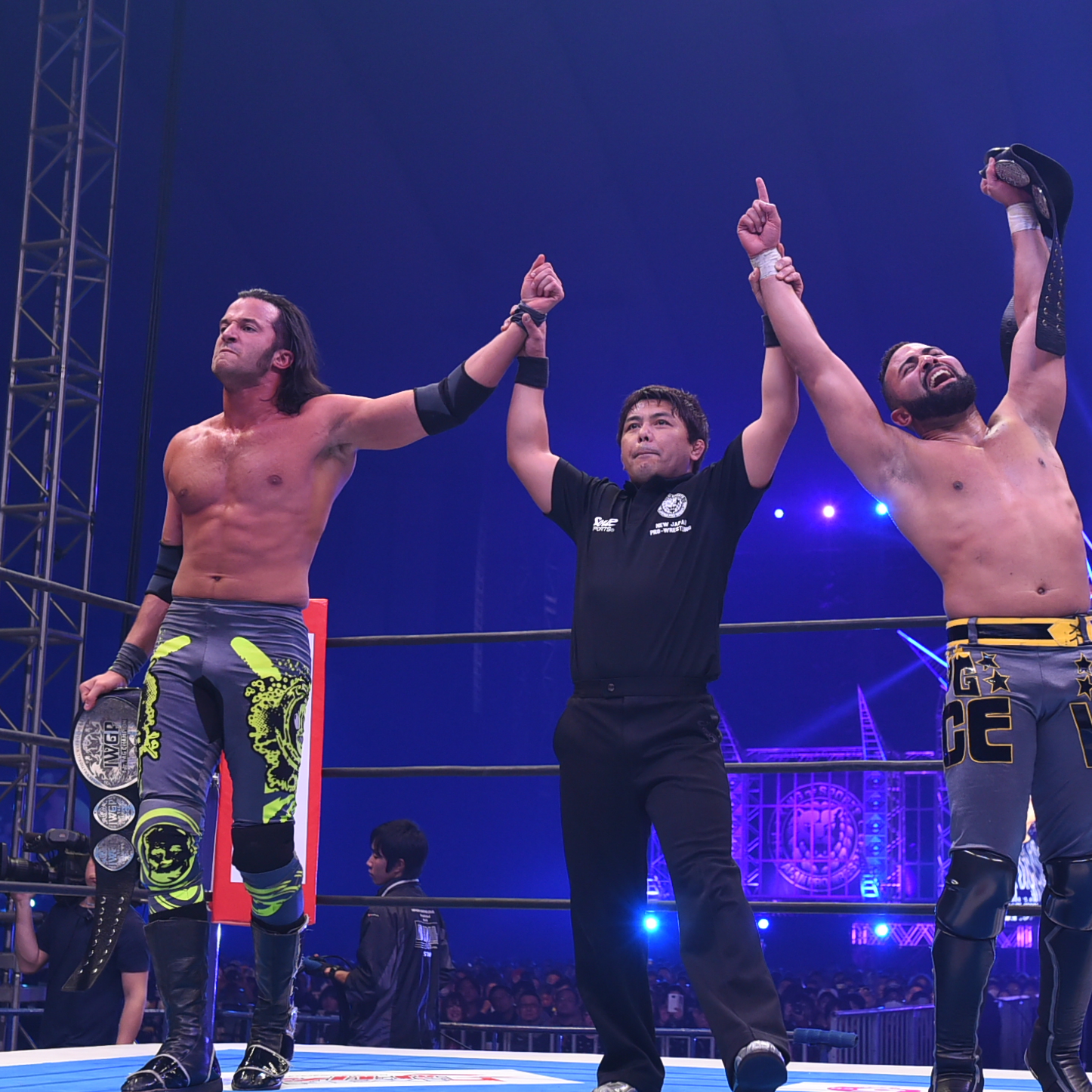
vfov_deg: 31.1
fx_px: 1963
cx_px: 680
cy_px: 599
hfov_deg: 31.0
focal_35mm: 55
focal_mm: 38
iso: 3200
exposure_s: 1/640
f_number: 5
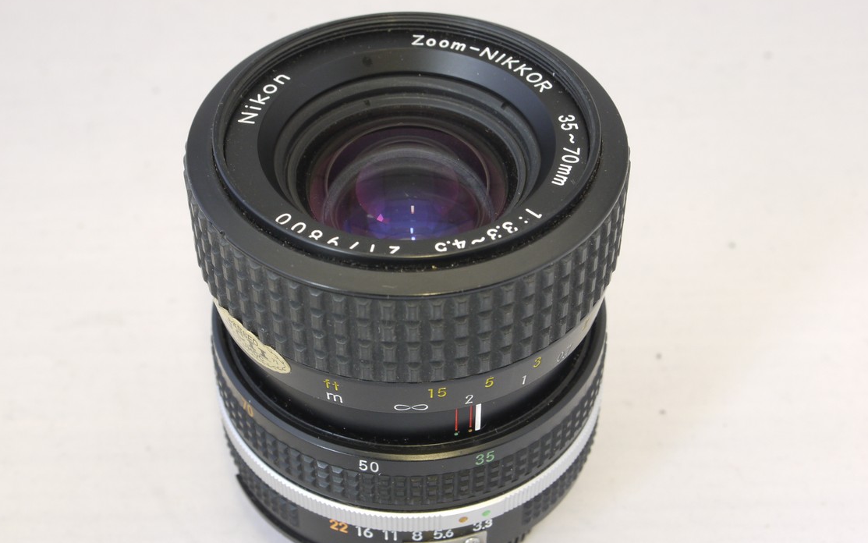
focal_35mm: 64
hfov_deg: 32.0
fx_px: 1514
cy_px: 278
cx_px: 410
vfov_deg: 20.3
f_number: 8
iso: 400
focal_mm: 28
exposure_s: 1/5
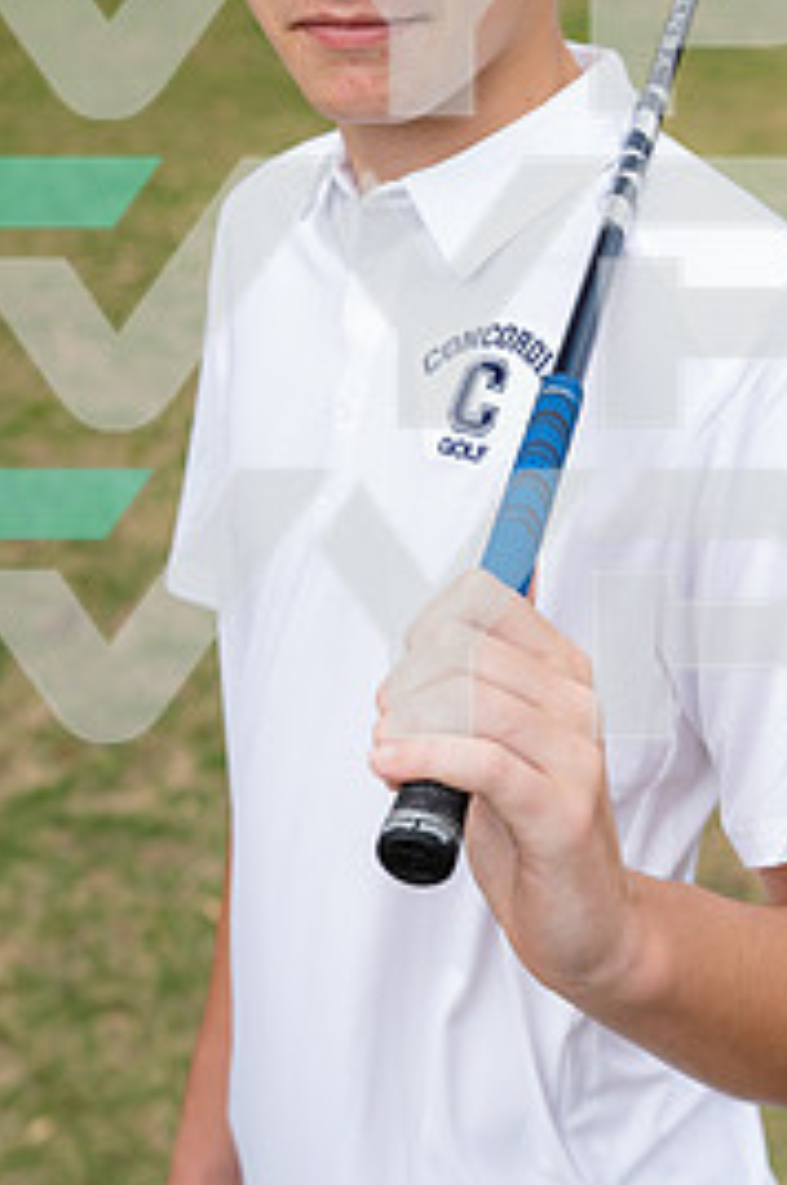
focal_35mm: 79
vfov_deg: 25.4
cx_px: 548
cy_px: 296
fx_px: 2597
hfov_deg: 17.2
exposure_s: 1/250
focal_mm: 47
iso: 100
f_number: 4
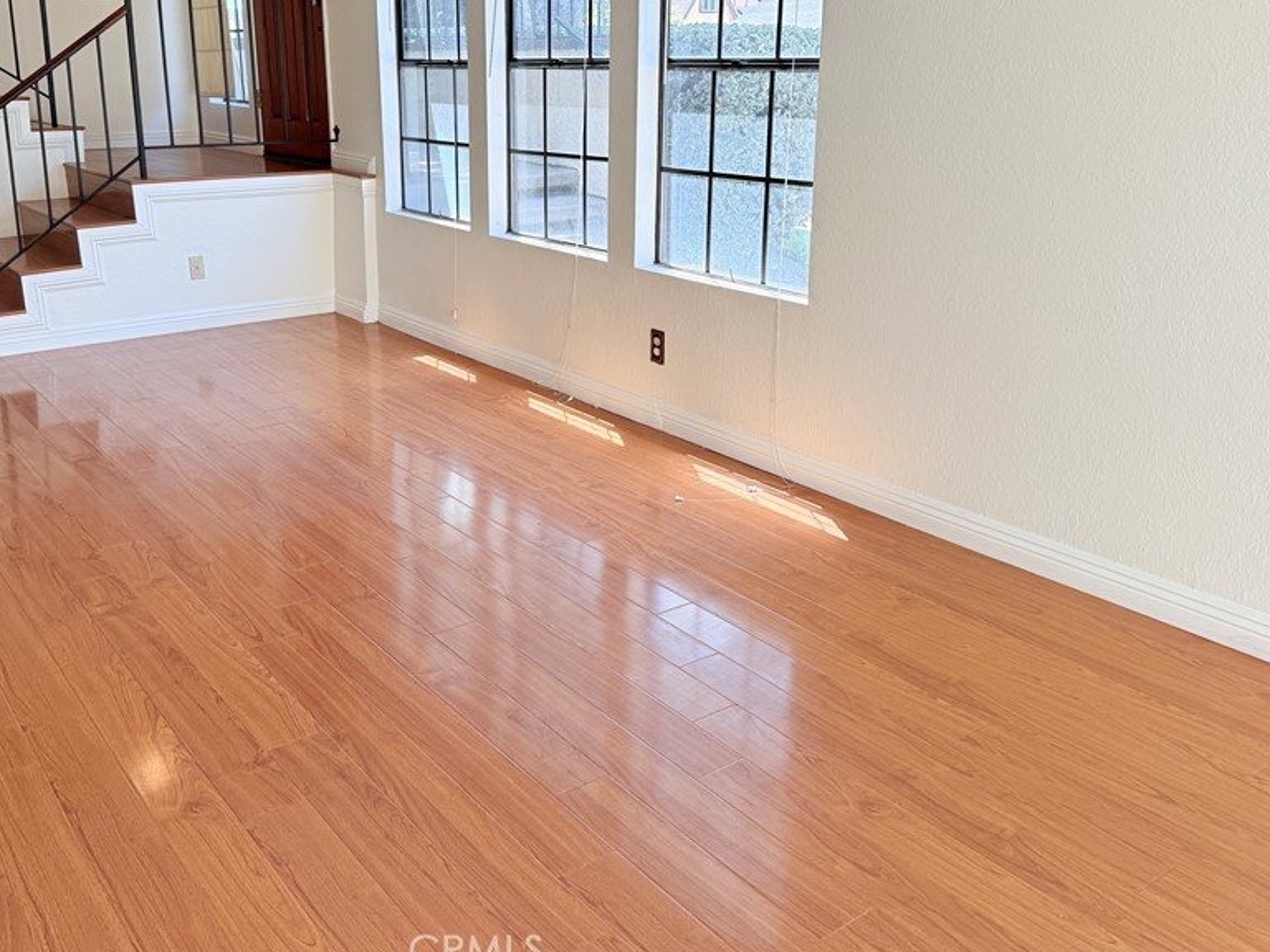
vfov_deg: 43.7
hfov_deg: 56.5
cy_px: 339
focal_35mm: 32
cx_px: 529
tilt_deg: -13.0
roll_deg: +0.2
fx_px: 1174
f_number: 1.78
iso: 100
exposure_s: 1/348
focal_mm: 6.76
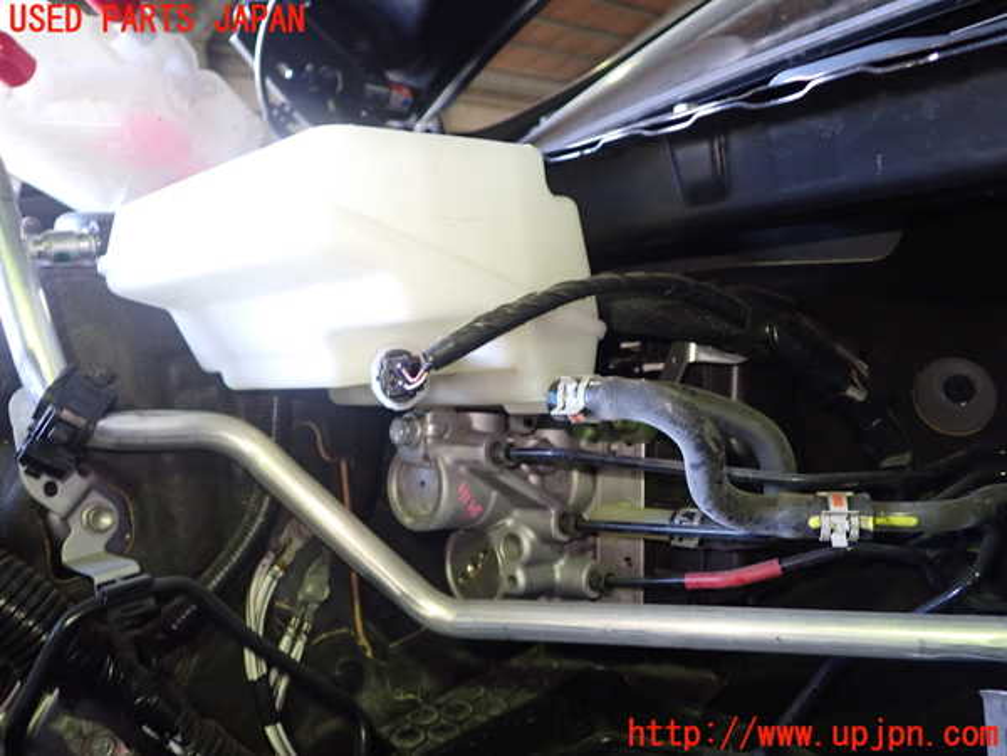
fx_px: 815
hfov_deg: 63.4
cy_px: 378
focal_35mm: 28
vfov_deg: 49.7
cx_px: 504
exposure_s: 1/30
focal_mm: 5.05
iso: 320
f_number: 2.2
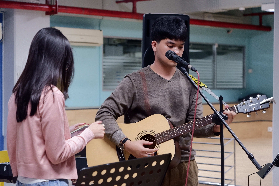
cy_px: 93
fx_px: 643
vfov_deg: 16.5
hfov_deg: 24.5
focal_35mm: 83
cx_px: 140
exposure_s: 1/80
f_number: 4
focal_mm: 55
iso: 4000
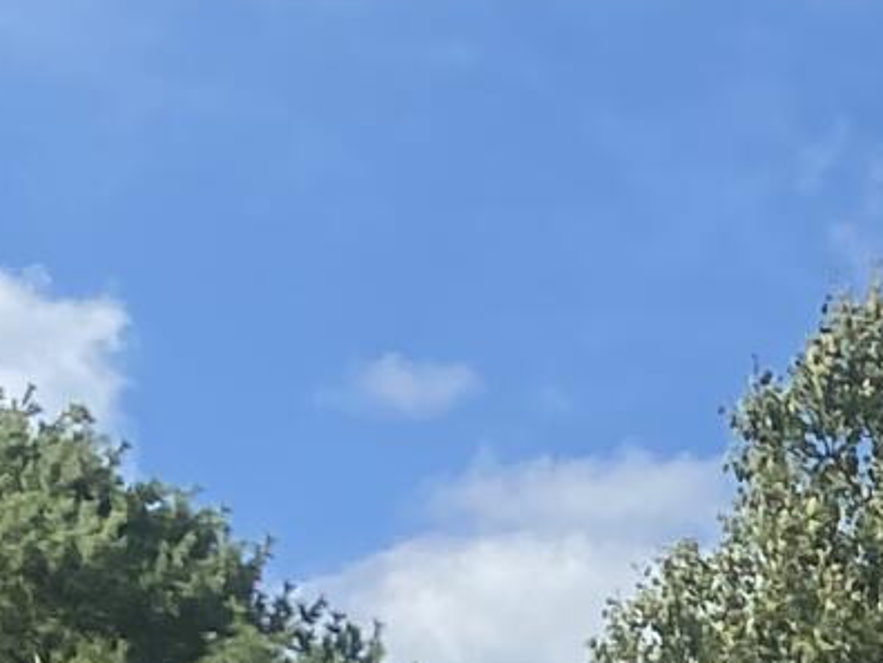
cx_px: 2330
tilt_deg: -0.6
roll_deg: -0.8
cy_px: 2279
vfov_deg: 6.6
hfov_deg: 8.8
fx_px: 5025
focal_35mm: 197
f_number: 1.8
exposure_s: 1/1678
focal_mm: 4.25
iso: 32
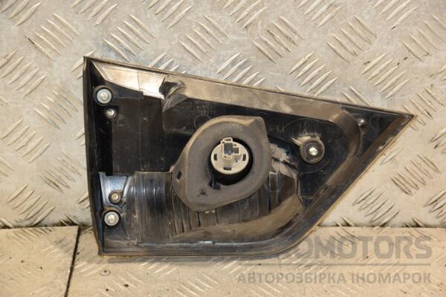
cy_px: 148
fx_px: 1301
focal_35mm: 105
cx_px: 223
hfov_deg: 19.5
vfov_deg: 13.0
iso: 800
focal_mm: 70
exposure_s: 1/100
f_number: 5.3
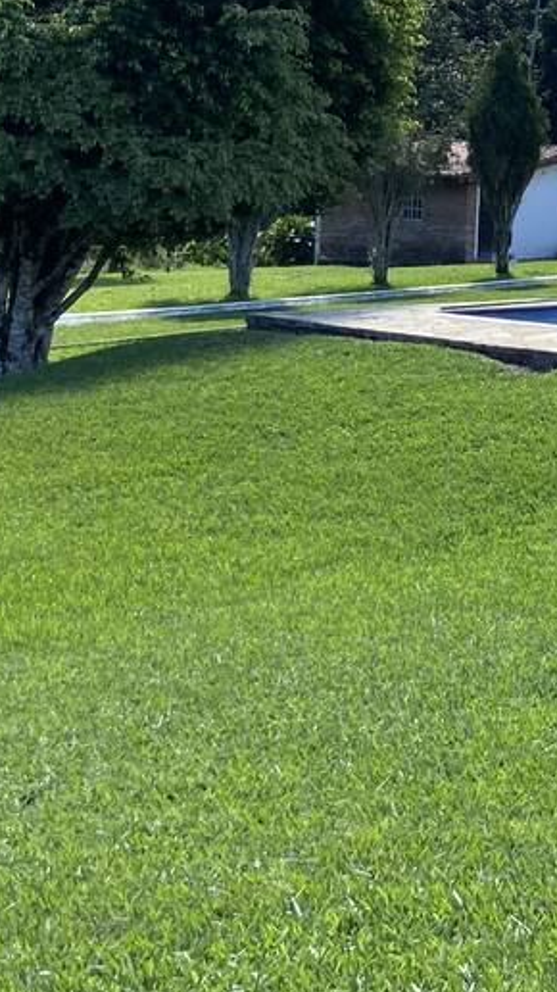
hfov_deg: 14.0
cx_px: 926
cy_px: 229
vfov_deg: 26.5
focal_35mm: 79
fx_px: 2076
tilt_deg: -3.0
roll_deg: -4.9
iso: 32
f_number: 1.8
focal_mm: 4.25
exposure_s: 1/1464
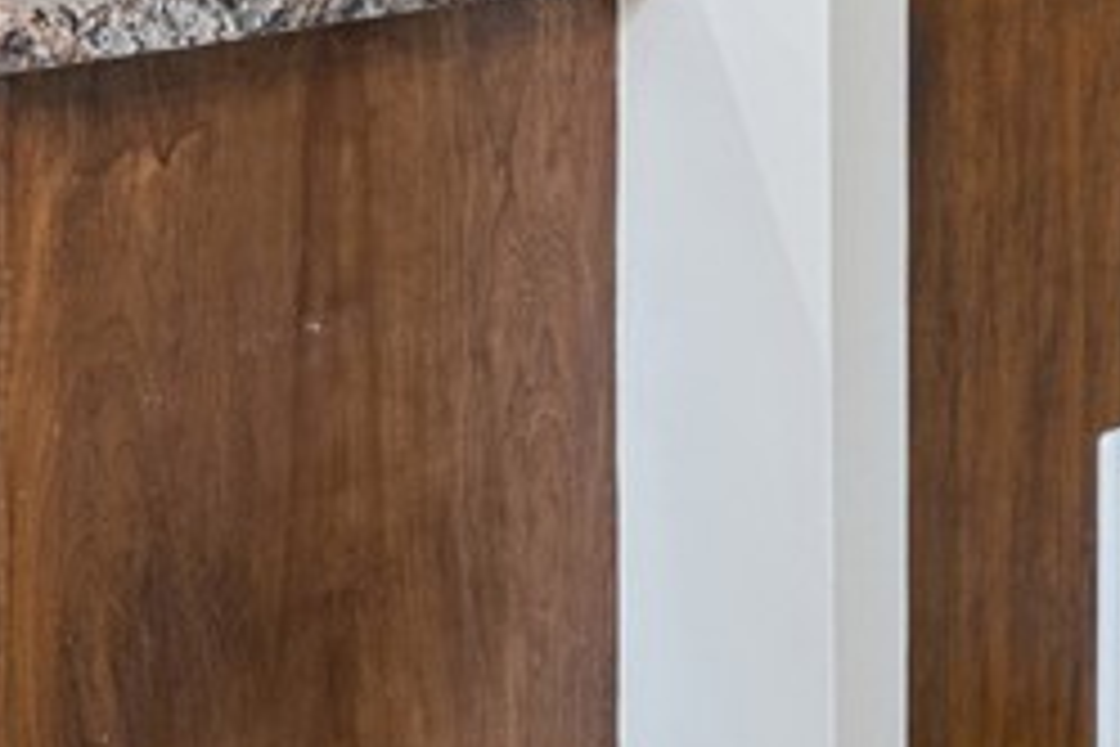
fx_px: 2986
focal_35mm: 96
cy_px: -592
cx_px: -472
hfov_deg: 19.1
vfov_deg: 12.9
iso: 250
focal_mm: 22
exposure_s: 1
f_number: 9
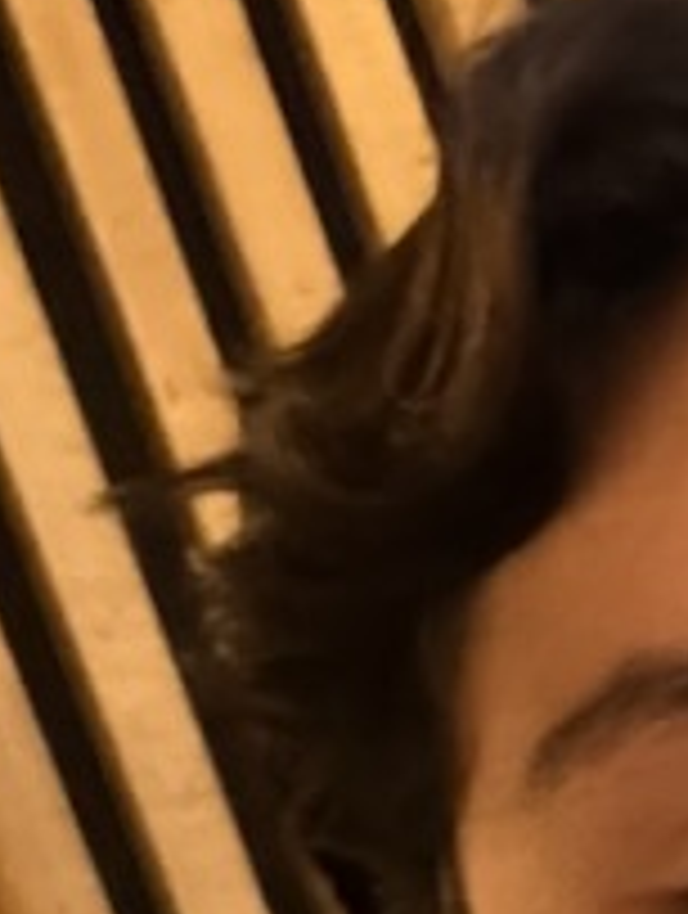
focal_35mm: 151
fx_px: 3989
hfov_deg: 9.0
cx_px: 1569
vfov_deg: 12.5
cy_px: 1297
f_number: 1.9
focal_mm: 2.71
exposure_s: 1/15
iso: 800
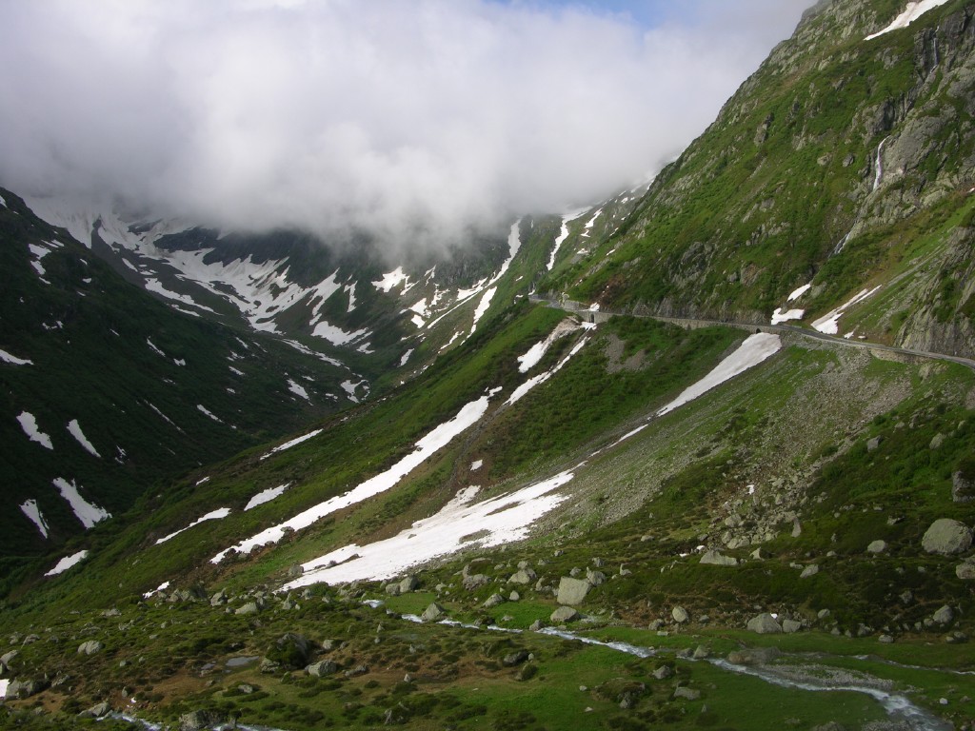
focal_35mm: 35
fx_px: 986
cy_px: 366
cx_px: 488
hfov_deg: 52.6
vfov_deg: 40.7
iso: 50
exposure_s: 1/260
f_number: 6.3
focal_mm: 8.9
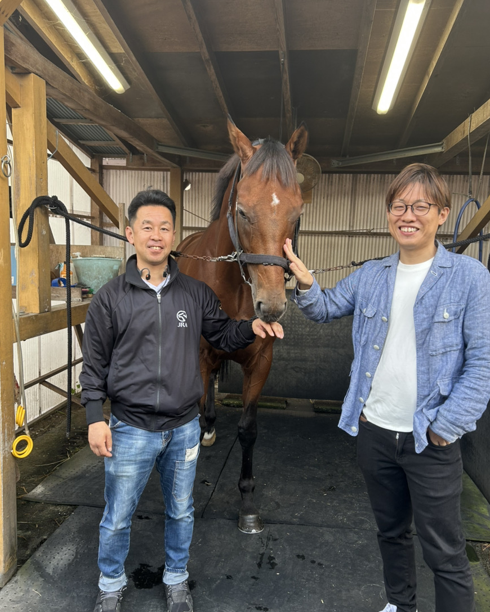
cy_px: 298
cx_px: 250
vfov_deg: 62.2
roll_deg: -0.9
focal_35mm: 28
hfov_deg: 51.5
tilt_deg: -5.4
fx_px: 508
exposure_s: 1/121
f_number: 1.5
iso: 50
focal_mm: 5.7
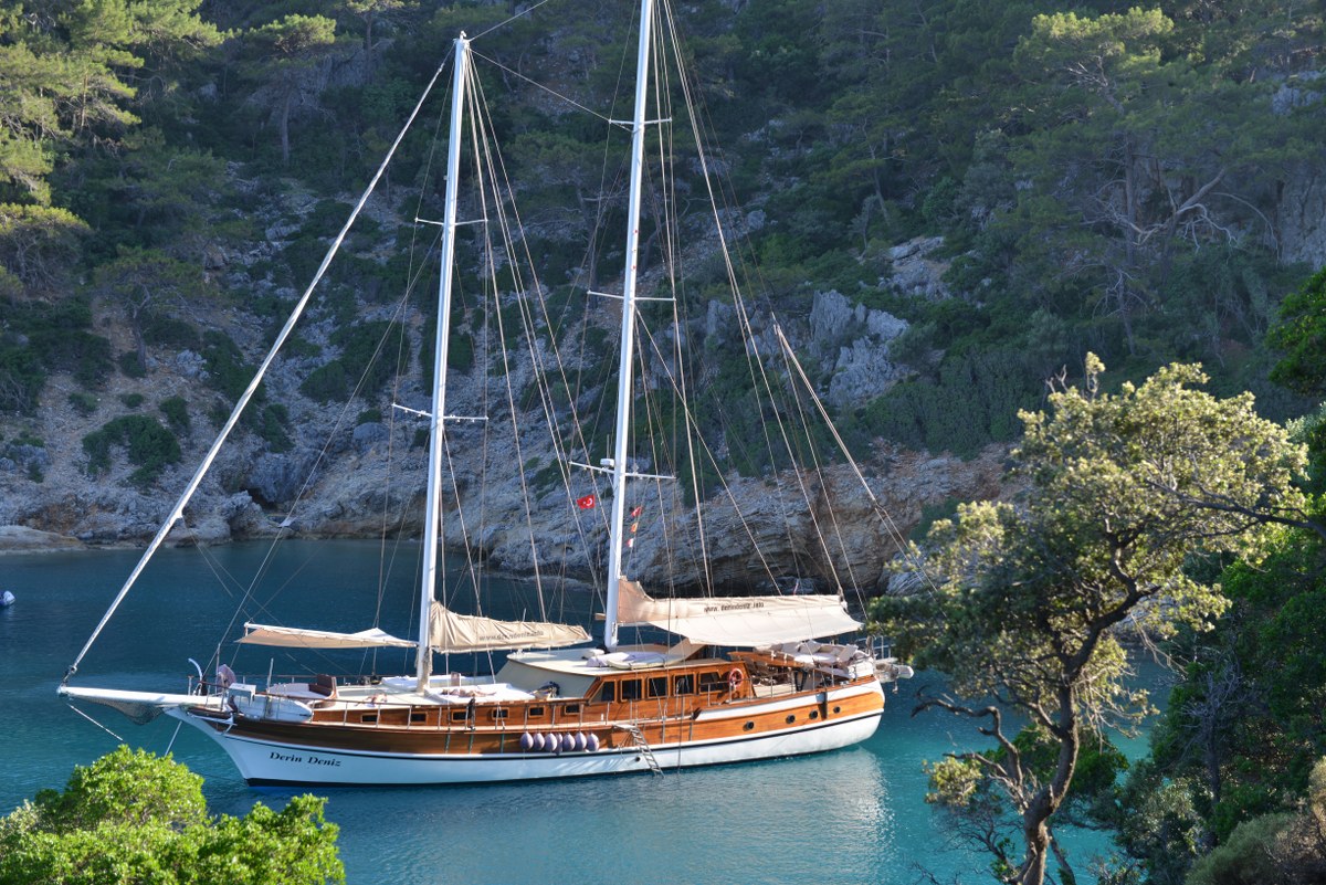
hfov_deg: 28.8
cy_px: 442
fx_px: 2579
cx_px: 663
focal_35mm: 70
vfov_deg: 19.5
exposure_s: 1/160
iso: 100
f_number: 6.3
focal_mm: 70
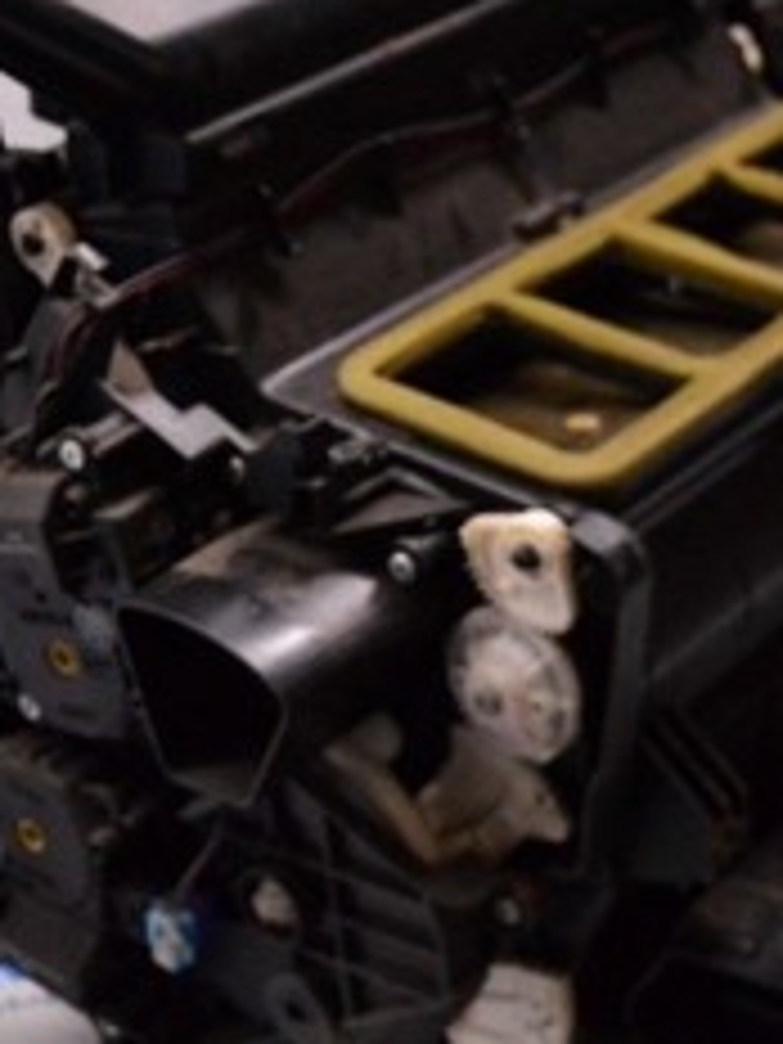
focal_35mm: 83
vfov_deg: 23.4
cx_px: 207
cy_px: 398
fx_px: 2513
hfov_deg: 17.6
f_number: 3.8
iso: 3200
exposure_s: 1/400
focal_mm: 21
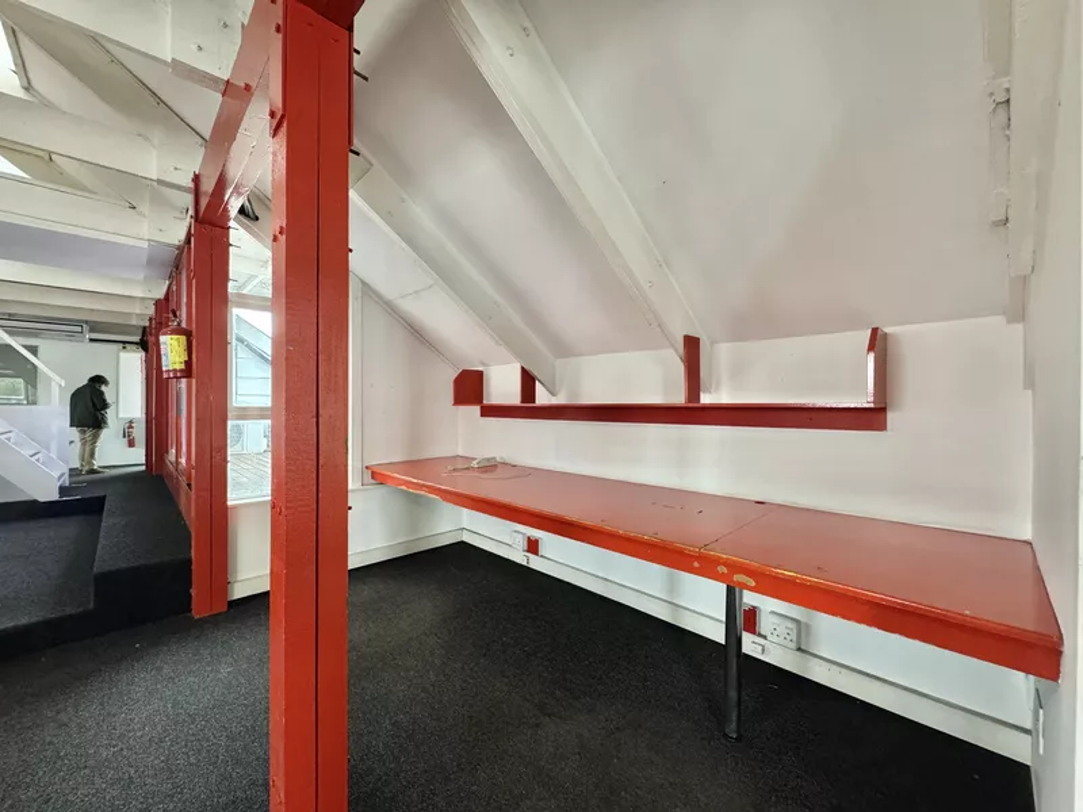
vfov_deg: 85.7
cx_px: 542
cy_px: 406
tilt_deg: -0.8
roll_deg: +0.0
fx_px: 438
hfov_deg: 102.1
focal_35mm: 14
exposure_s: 1/50
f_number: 2.2
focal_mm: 2.22
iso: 320
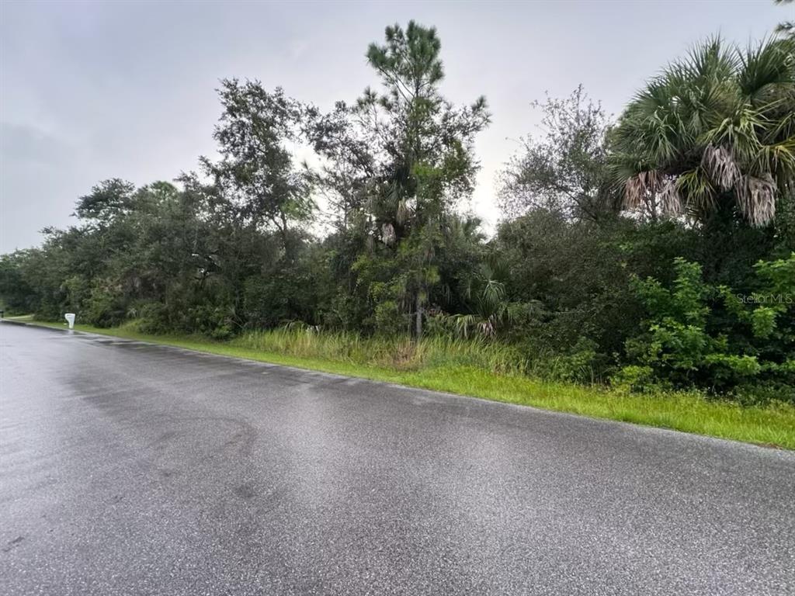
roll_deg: -0.1
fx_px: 322
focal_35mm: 14
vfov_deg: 85.7
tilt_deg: +2.2
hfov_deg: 102.1
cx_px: 398
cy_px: 298
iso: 160
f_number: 2.2
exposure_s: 1/99
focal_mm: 2.22
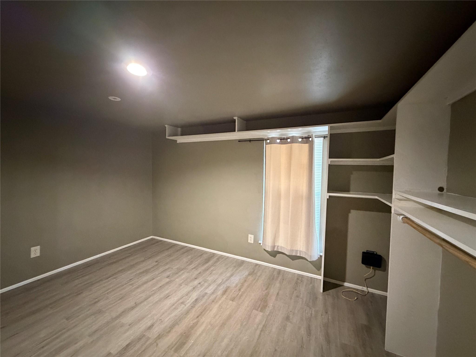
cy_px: 178
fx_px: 193
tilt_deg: -3.1
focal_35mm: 14
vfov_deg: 85.7
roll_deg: -1.2
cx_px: 238
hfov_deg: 102.1
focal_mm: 2.22
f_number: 2.2
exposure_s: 1/40
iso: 1000
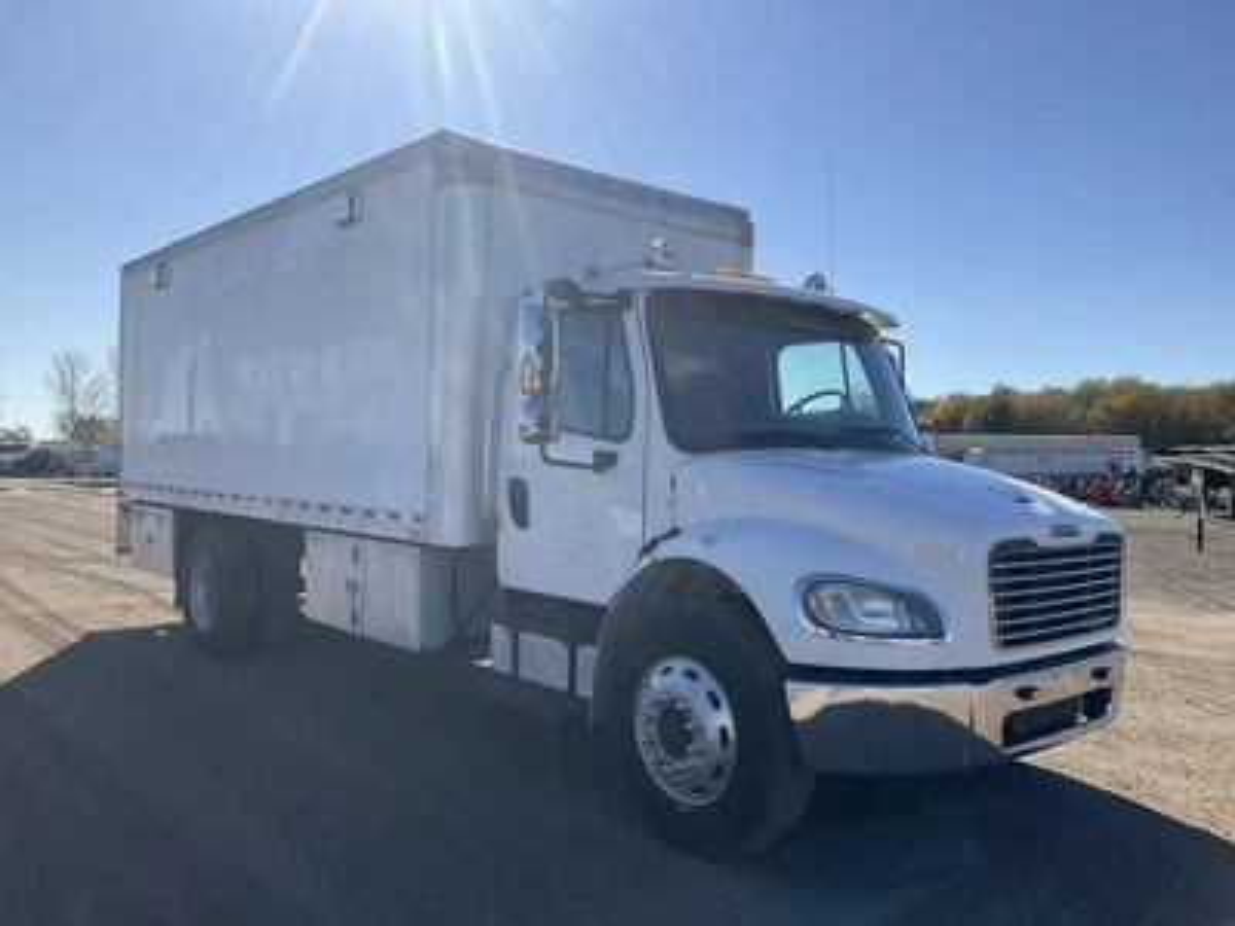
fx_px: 1035
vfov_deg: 48.2
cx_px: 618
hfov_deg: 61.7
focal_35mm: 29
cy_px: 463
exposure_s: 1/1984
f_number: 1.8
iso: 25
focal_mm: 3
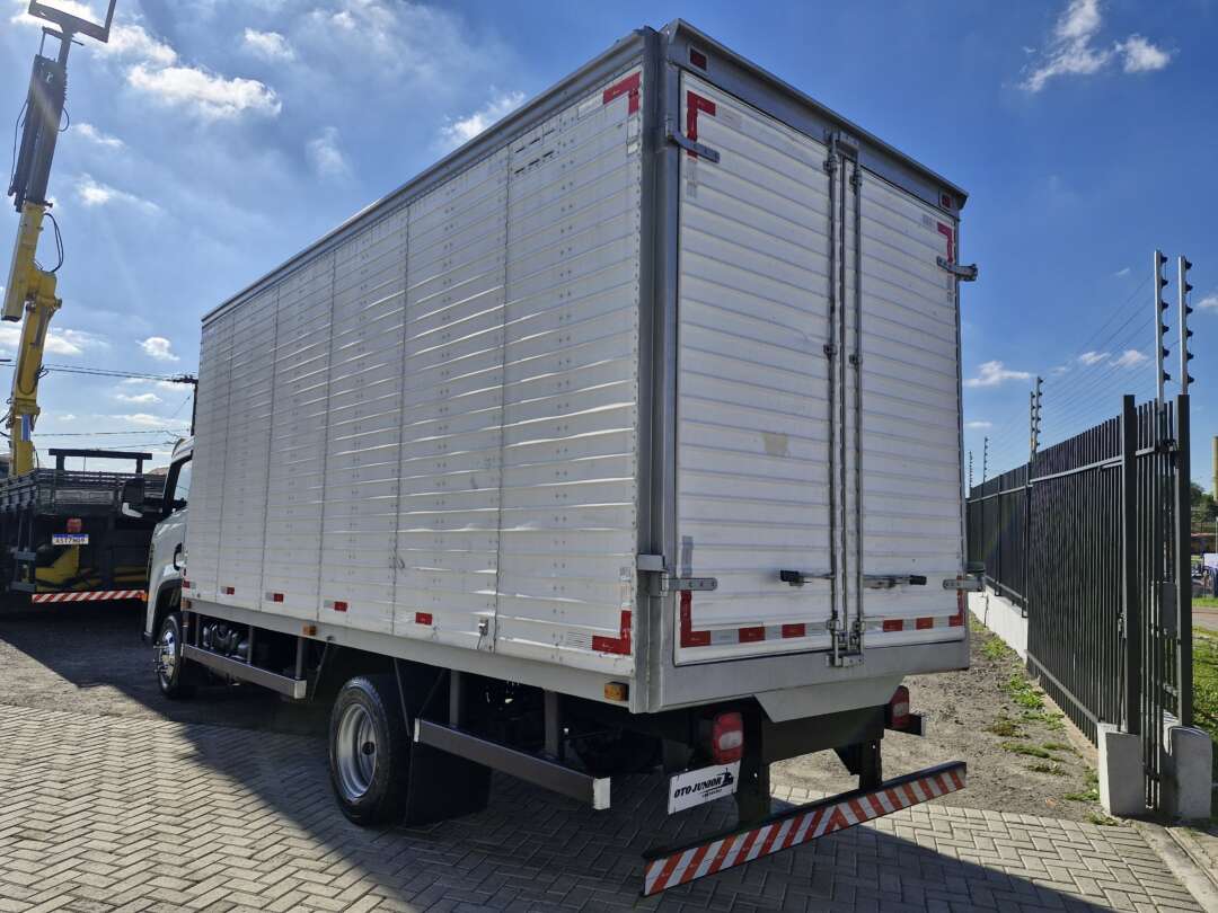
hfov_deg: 73.9
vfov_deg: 58.9
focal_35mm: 23
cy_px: 456
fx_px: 809
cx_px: 609
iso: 50
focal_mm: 5.54
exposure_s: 1/2680
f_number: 1.8
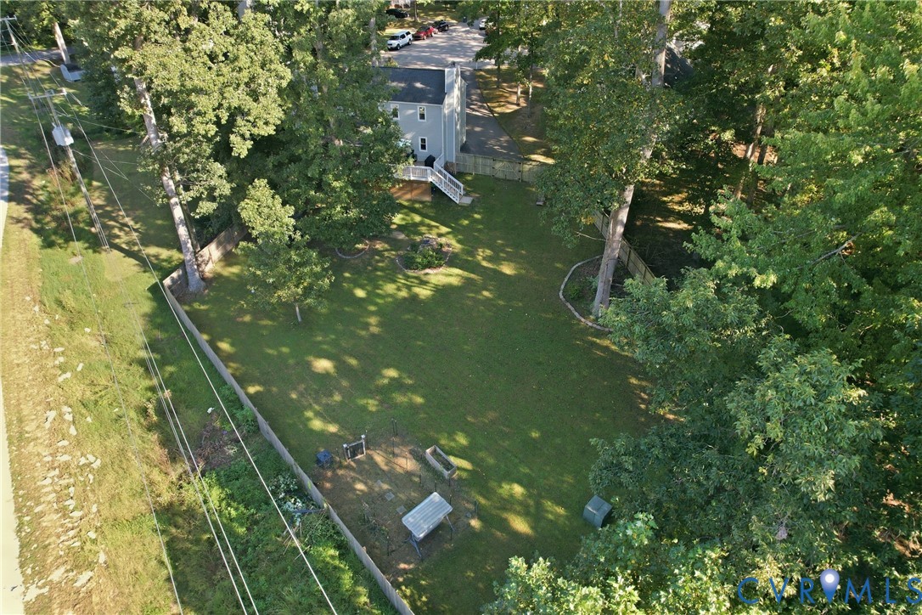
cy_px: 308
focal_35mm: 22
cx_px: 461
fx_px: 563
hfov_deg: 78.6
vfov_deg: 57.2
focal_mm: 8.4
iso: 100
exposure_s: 1/250
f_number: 2.8
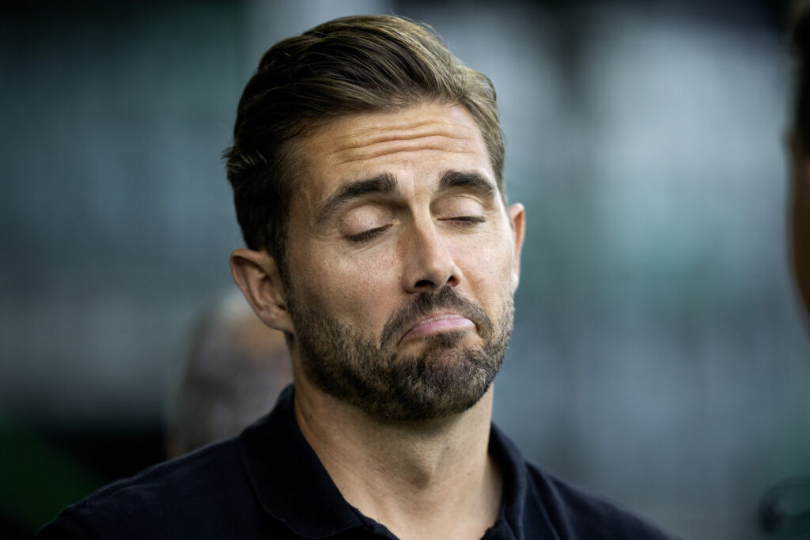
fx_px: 9001
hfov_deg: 5.2
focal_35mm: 400
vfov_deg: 3.4
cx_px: 405
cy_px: 270
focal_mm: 400
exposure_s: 1/1600
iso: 1250
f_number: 2.8
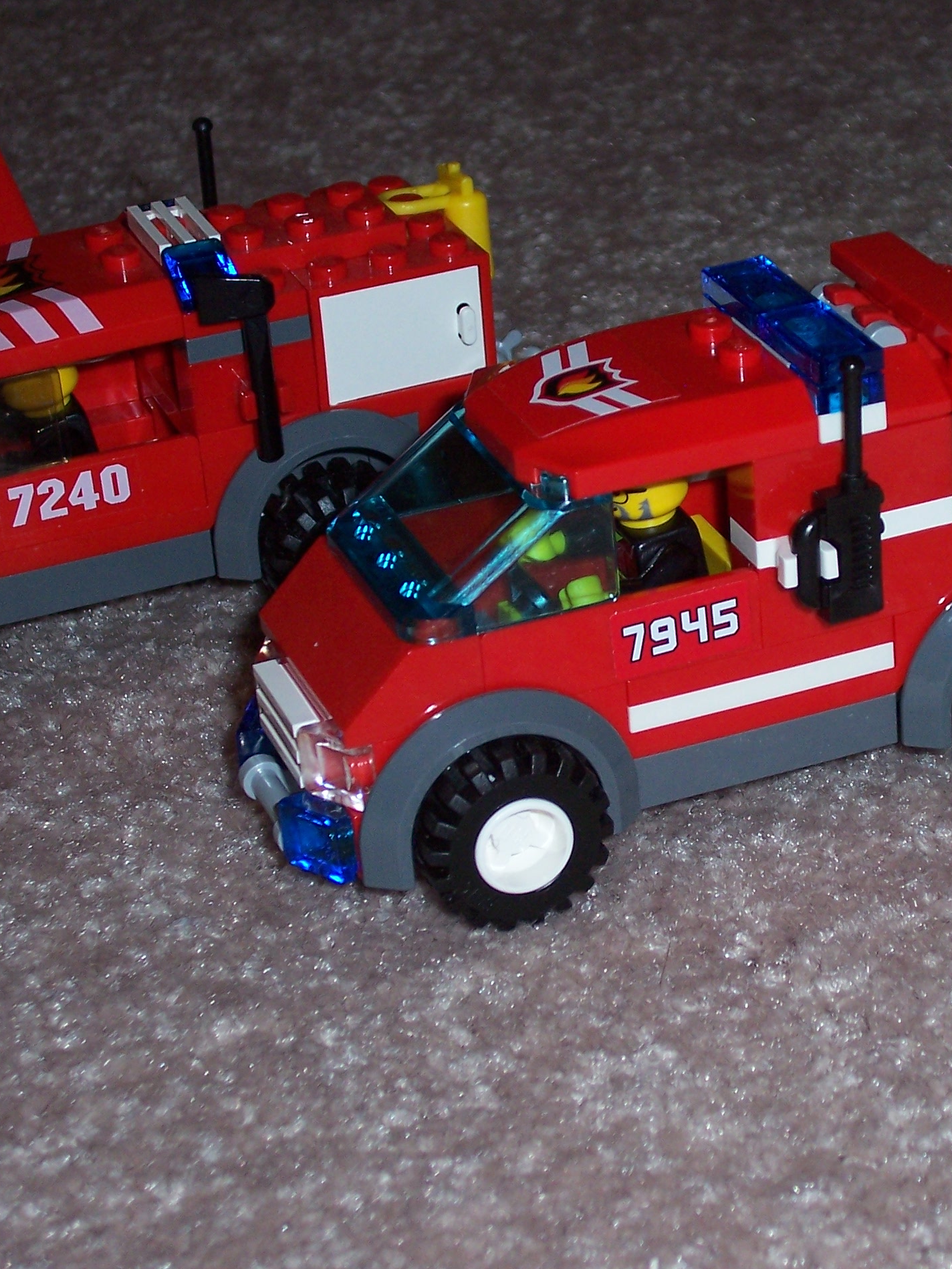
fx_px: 3263
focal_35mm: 89
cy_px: 630
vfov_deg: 22.0
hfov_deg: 16.5
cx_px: 687
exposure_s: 1/90
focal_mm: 10.8
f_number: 4
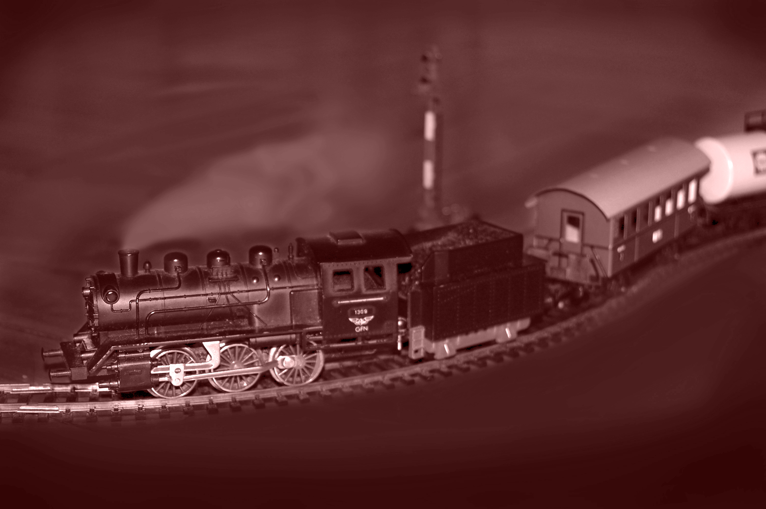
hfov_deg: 24.6
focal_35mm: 82
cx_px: 383
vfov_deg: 16.5
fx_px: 1754
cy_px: 254
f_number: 5.6
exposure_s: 1/60
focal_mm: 55
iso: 400
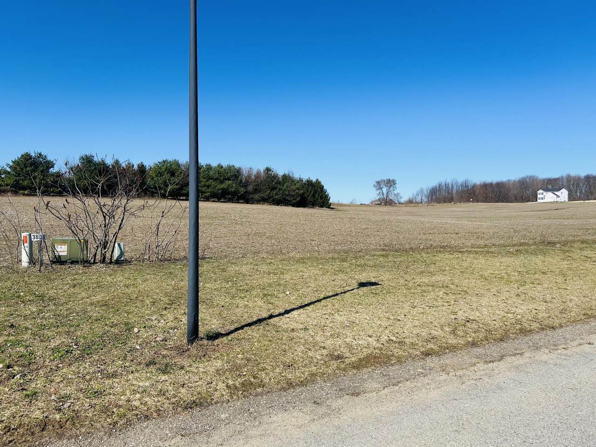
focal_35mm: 26
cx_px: 298
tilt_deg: -1.5
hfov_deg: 67.3
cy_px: 224
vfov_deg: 53.1
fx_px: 448
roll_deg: -0.5
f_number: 1.5
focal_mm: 5.7
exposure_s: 1/5319
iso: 50
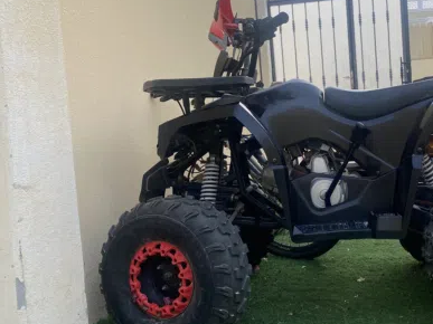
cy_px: 153
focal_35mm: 43
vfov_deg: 33.6
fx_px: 538
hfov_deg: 42.6
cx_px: 322
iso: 32
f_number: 1.8
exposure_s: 1/662
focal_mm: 4.25
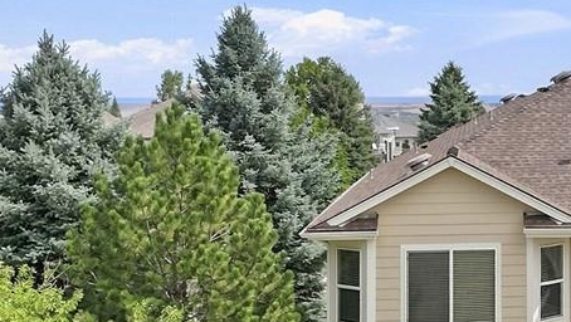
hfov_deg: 21.5
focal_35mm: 92
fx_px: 1394
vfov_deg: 12.1
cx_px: 680
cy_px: 585
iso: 210
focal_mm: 12.3
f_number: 2.8
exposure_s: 1/2500
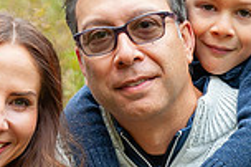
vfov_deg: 5.1
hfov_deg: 7.7
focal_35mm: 268
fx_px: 1867
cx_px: 97
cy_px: 52
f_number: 4
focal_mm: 55
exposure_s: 1/160
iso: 400
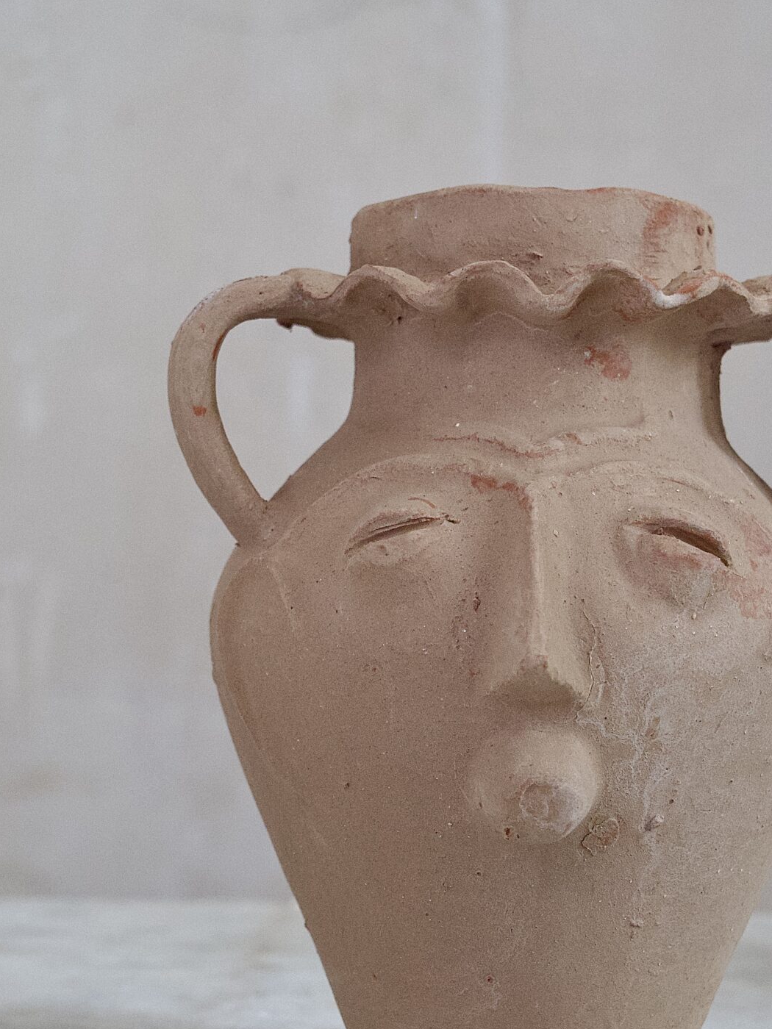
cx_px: 537
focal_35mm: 79
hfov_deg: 18.6
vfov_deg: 24.7
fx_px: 2349
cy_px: 550
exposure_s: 1/60
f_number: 3.6
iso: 800
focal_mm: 27
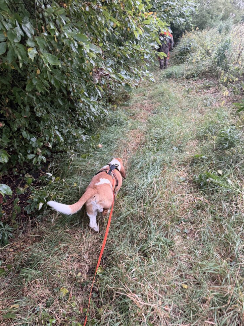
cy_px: 163
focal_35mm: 25
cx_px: 120
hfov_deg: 54.9
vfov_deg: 69.4
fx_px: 235
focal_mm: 6.76
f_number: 1.78
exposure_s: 1/60
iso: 250
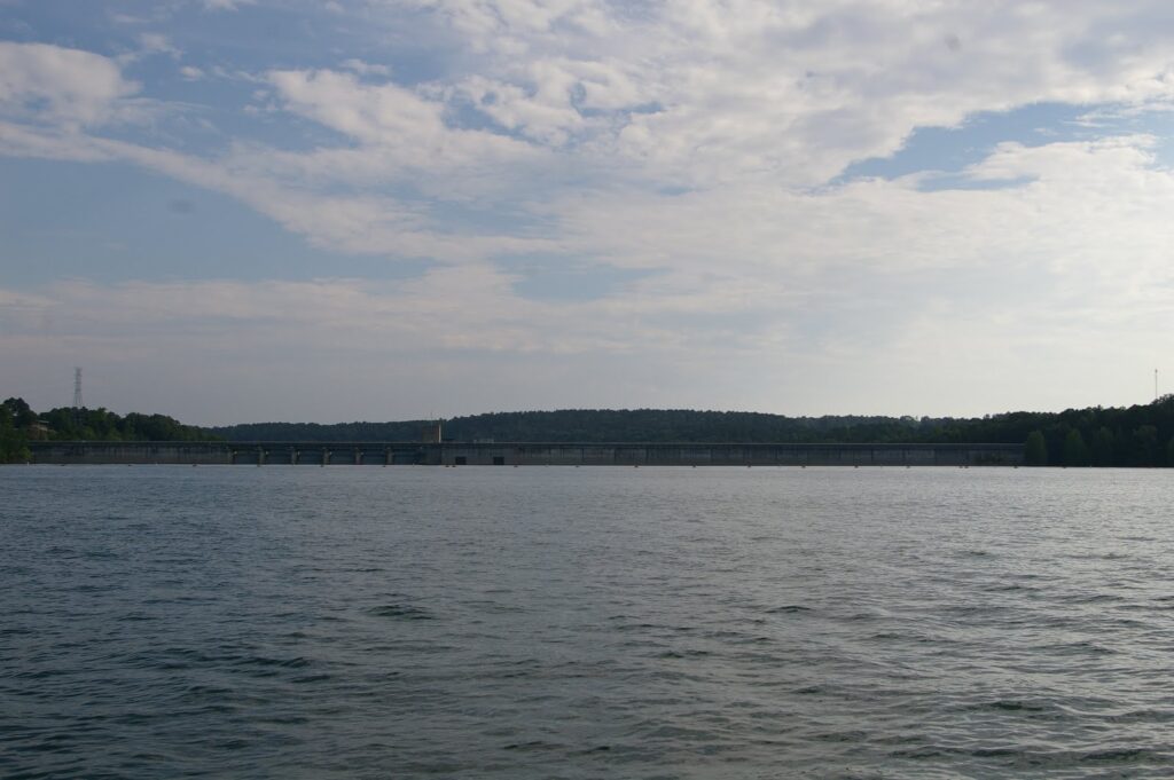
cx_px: 587
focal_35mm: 39
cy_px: 390
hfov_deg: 49.6
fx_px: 1271
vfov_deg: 34.2
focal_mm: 26
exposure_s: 1/750
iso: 200
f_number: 9.5
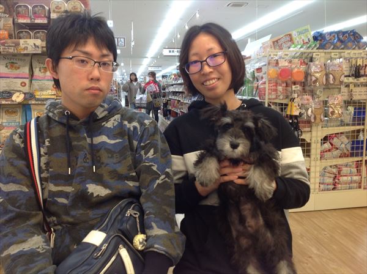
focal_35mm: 35
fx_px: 370
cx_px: 184
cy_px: 137
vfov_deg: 40.6
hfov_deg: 52.7
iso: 50
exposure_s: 1/24
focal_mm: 4.28
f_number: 2.4
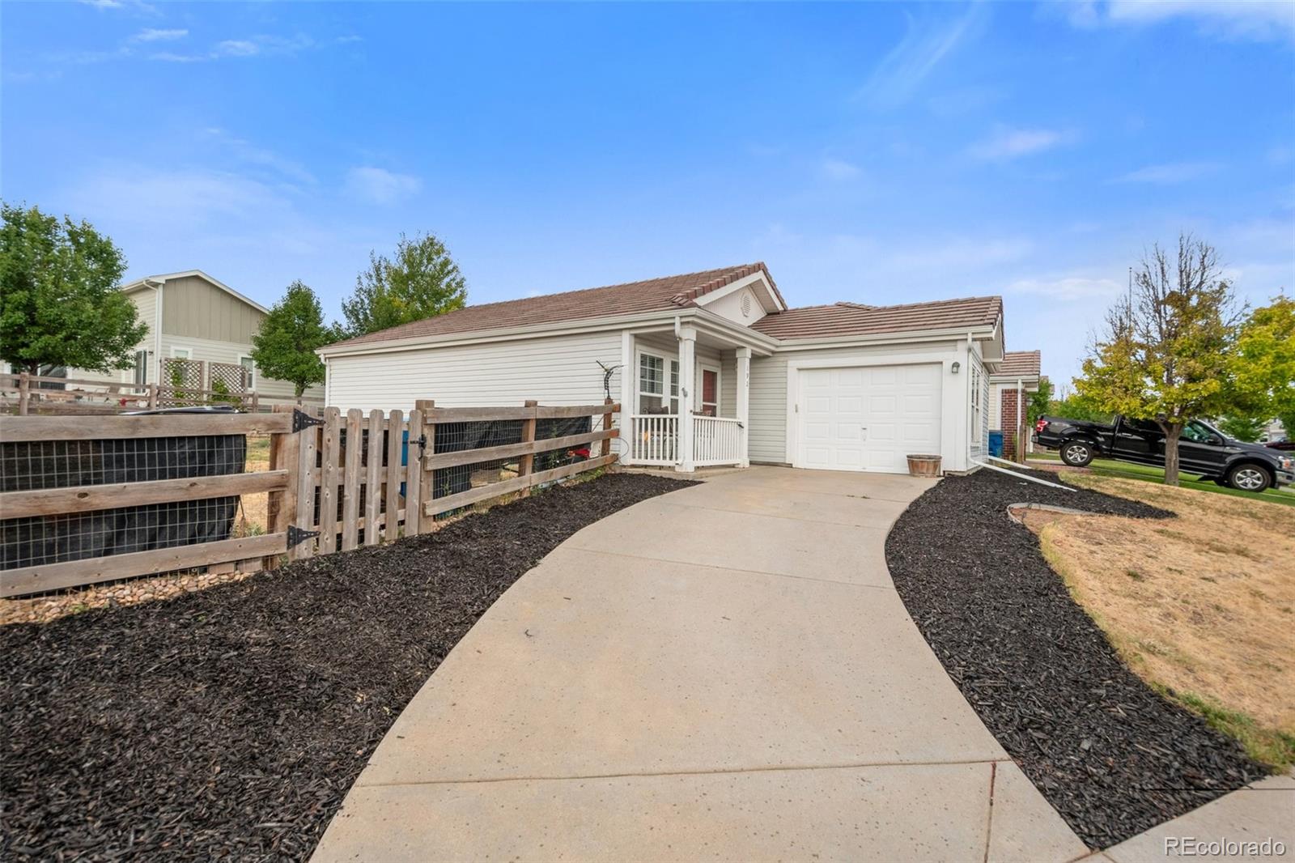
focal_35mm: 15
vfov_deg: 77.3
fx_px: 539
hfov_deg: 100.4
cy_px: 432
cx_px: 648
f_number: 8
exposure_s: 1/200
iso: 400
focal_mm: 10
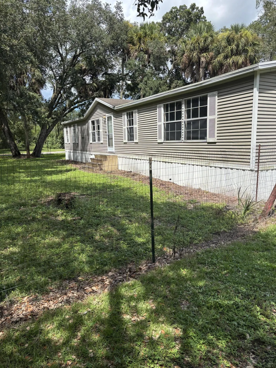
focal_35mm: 26
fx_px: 276
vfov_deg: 67.3
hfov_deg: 53.1
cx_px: 138
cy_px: 184
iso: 50
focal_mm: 5.96
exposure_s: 1/1783
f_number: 1.6
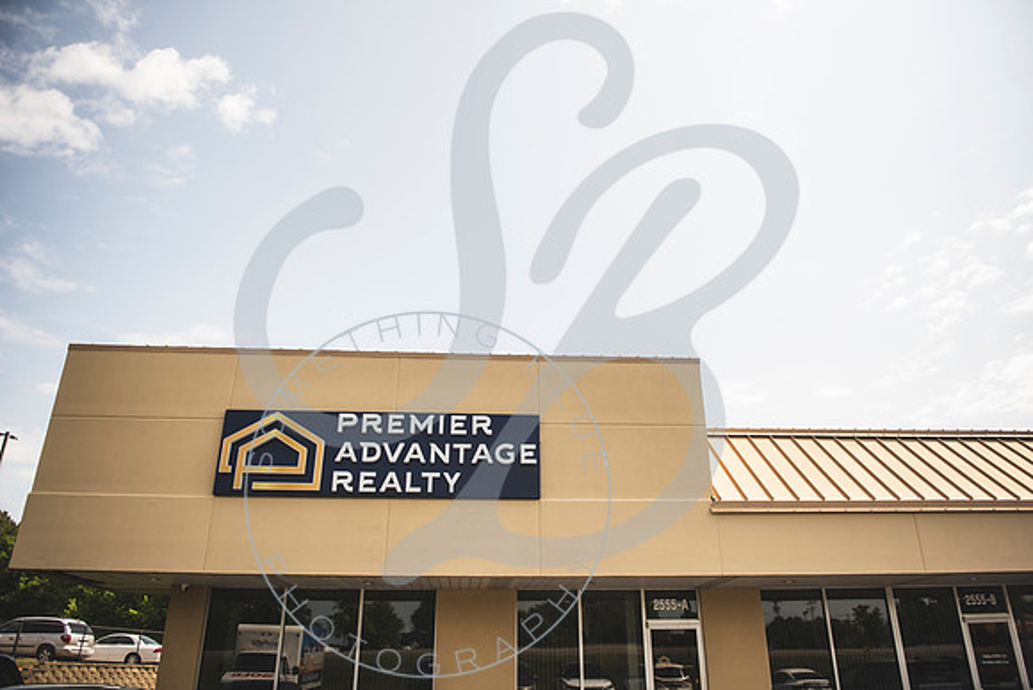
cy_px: 345
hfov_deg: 72.1
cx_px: 525
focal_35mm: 25
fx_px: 709
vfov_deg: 51.8
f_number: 2.8
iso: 100
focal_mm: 24
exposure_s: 1/1600
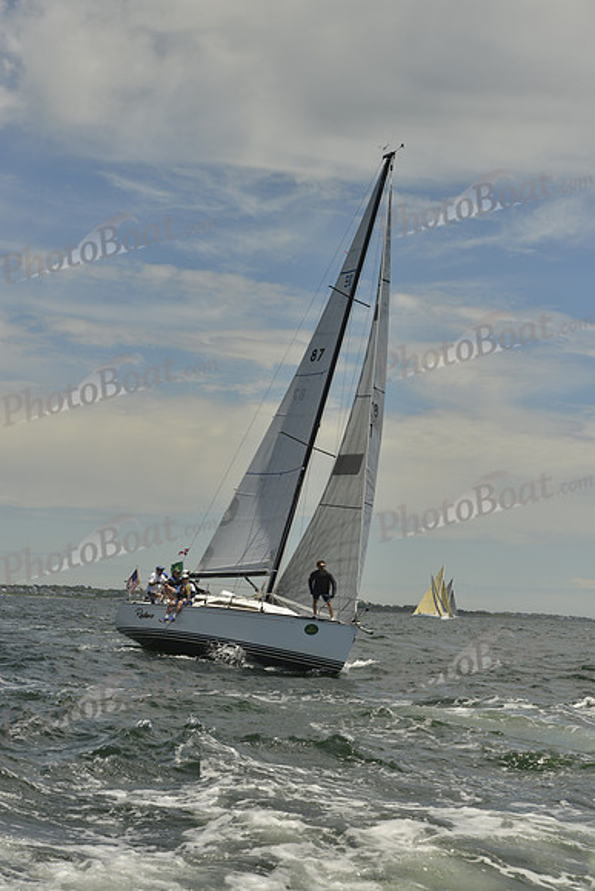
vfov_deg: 28.8
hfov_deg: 19.5
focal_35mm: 70
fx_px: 1734
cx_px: 298
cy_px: 446
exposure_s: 1/1600
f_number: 9
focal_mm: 70
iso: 280
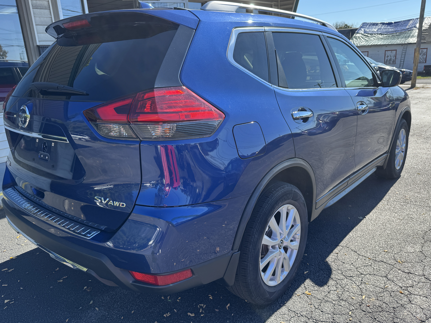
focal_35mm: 27
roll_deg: +3.9
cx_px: 211
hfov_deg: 65.3
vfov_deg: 51.3
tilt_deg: -17.0
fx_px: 336
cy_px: 151
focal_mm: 6.76
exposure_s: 1/1366
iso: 80
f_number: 1.78
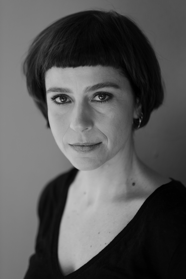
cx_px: 93
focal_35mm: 84
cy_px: 140
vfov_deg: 24.2
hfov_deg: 16.3
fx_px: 651
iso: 160
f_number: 1.2
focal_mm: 56
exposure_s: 1/1000
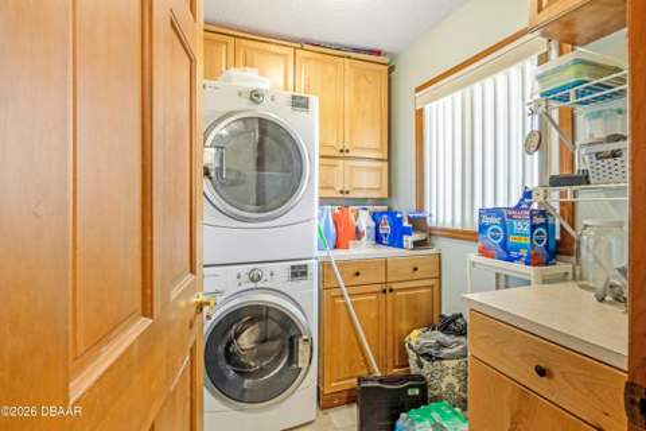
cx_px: 323
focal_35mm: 16
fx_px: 296
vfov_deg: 72.1
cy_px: 216
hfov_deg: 95.0
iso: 250
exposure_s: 1/50
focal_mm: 11
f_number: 9
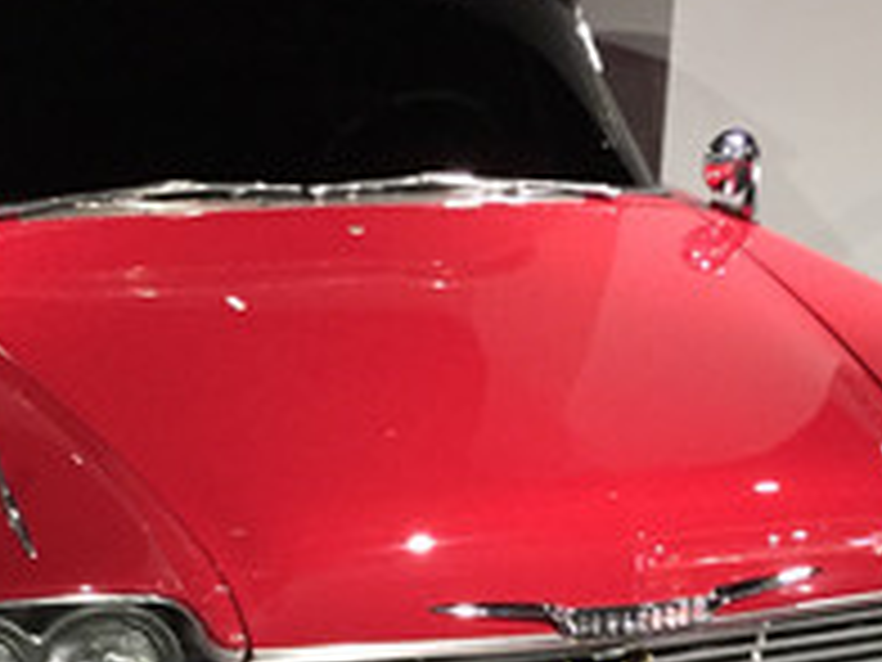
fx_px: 1885
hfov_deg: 26.2
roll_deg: -0.7
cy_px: 673
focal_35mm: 74
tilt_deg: -22.6
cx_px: 302
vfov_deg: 19.3
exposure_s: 1/15
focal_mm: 4.15
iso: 320
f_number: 2.2
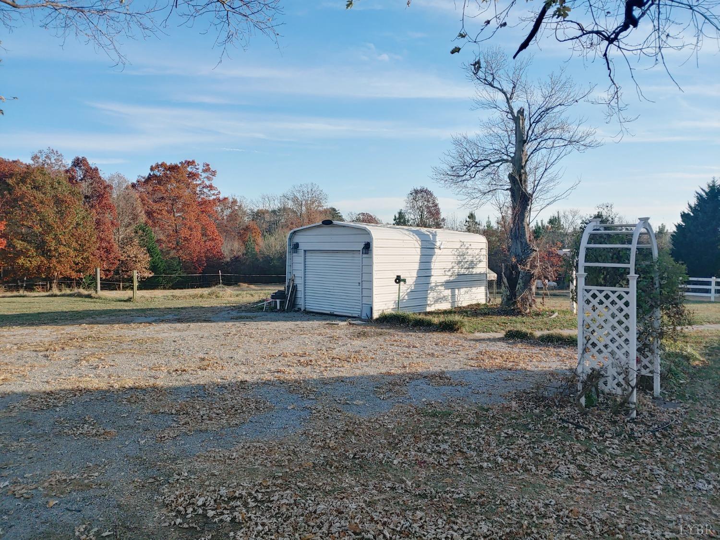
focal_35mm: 25
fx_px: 520
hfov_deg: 69.4
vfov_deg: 54.9
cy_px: 270
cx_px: 360
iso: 50
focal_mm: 4.23
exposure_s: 1/1786
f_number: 1.5
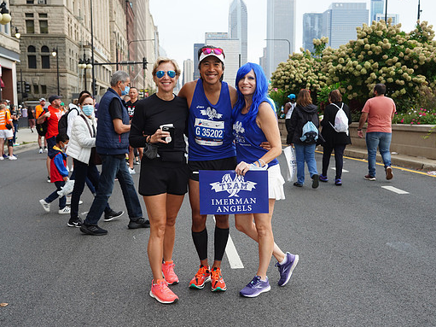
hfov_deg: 51.3
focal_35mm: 36
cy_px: 163
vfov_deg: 39.6
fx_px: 453
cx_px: 208
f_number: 4.5
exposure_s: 1/100
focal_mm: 33
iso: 500
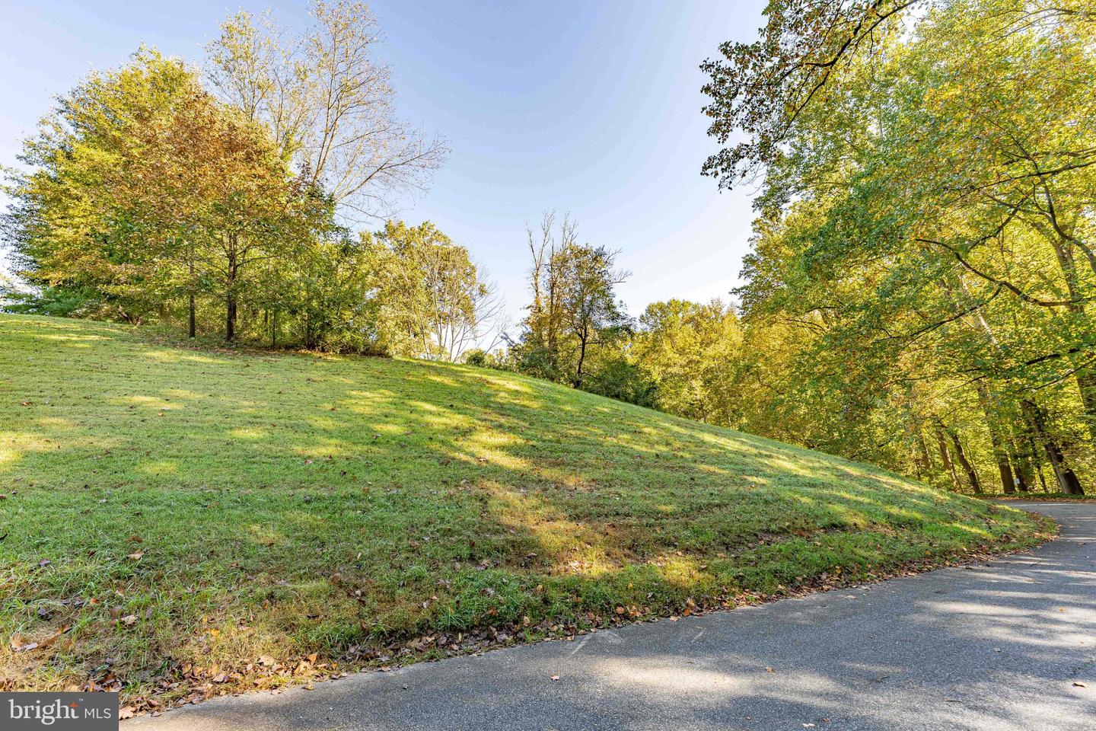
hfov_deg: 104.3
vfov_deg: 81.2
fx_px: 426
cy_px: 366
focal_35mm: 14
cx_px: 548
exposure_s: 1/125
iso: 200
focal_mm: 14
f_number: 7.1
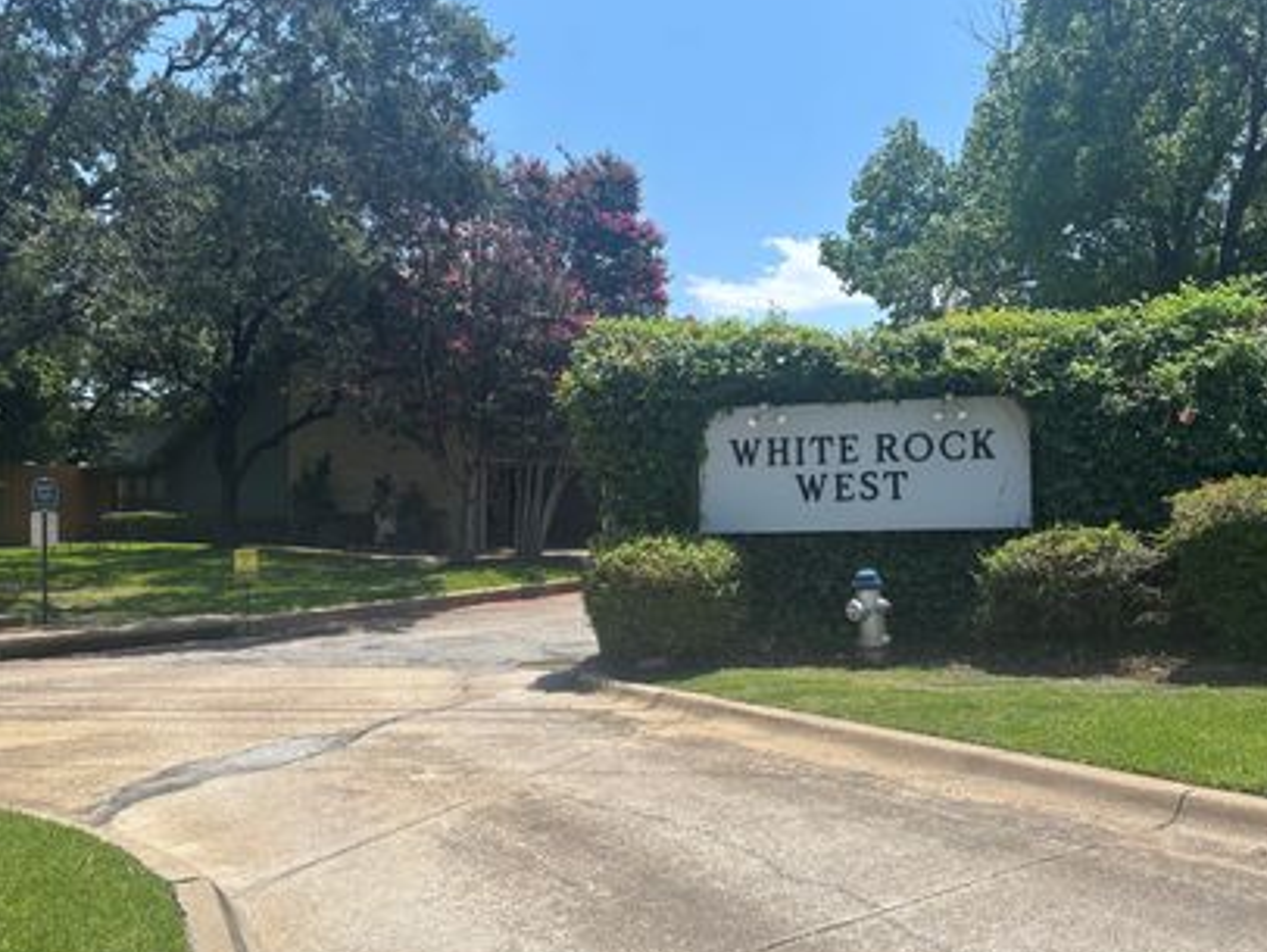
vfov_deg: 44.1
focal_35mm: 32
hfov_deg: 56.6
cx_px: 727
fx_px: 1172
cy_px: 535
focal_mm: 5.96
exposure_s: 1/2933
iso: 50
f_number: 1.6
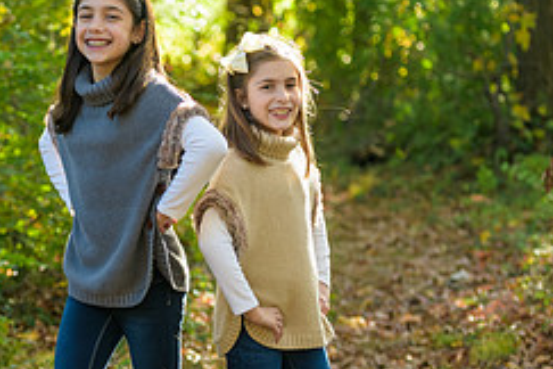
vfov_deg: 6.7
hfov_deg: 10.0
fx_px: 3149
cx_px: 79
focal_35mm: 205
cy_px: 220
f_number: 3.2
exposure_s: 1/200
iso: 200
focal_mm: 78
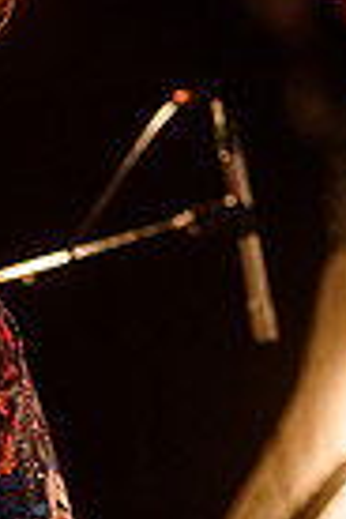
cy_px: 414
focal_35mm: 261
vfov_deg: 7.9
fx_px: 3762
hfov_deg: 5.2
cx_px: -56
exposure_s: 1/160
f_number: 3.2
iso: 2500
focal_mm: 80
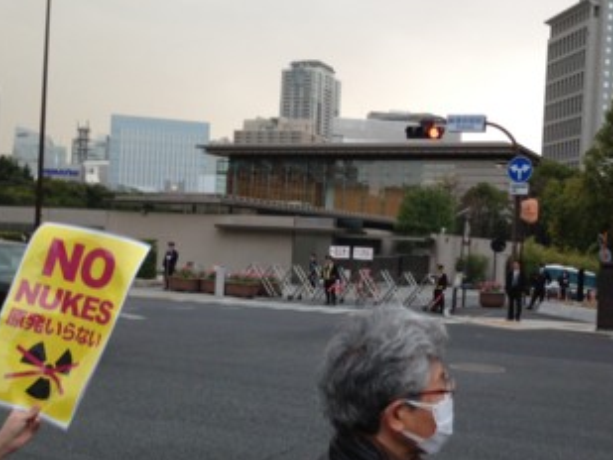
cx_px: 375
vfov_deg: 30.3
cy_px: 248
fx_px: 850
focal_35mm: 48
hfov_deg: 39.4
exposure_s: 1/120
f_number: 2.4
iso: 100
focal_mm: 4.13
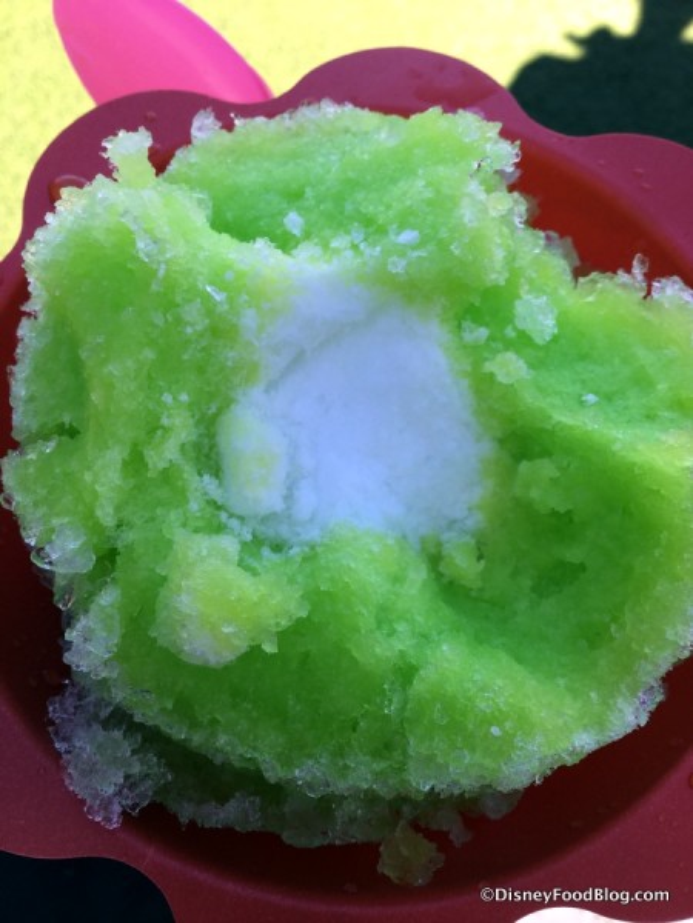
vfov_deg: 58.4
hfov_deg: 45.4
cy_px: 462
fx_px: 827
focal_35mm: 31
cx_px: 346
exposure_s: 1/155
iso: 25
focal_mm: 3.3
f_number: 2.4
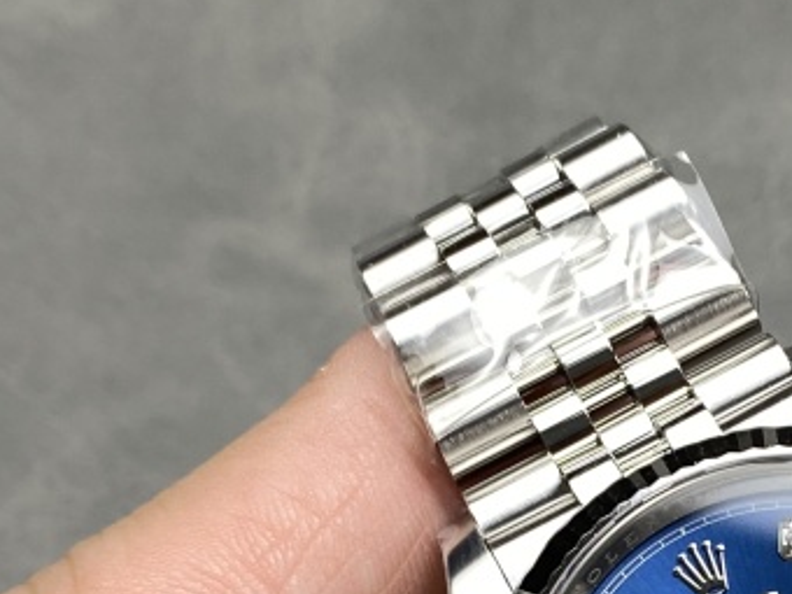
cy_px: 853
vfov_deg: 13.3
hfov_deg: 18.2
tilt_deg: -67.0
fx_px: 2425
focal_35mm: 106
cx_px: 745
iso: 32
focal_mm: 4.25
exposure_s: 1/100
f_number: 1.8
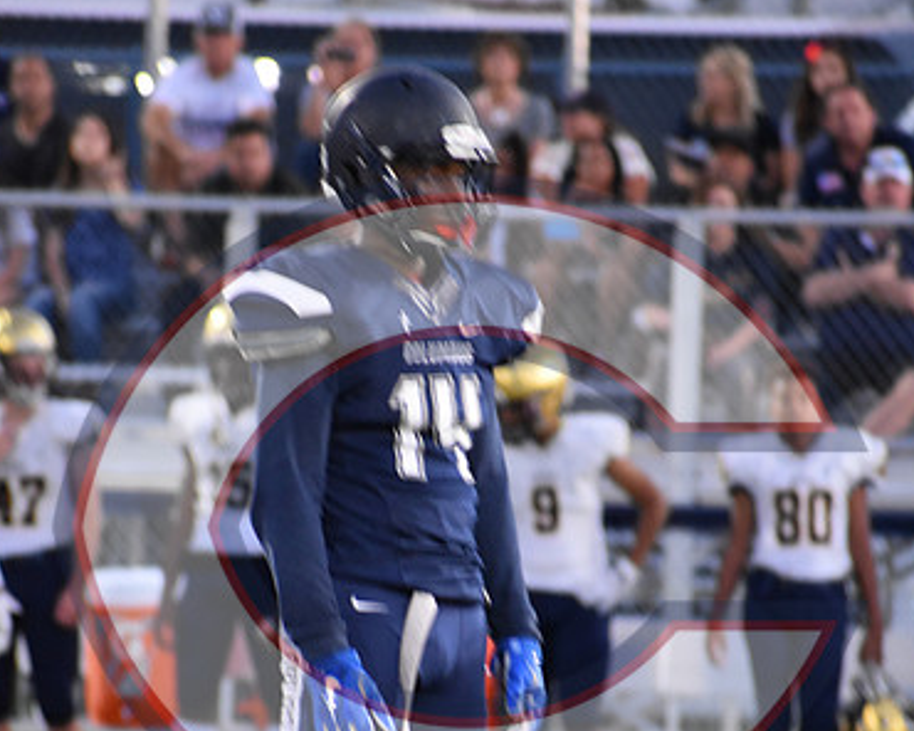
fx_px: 17908
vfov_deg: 2.3
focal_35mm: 662
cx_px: 461
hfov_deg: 2.9
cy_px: 526
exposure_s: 1/80
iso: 3200
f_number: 6.3
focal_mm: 300
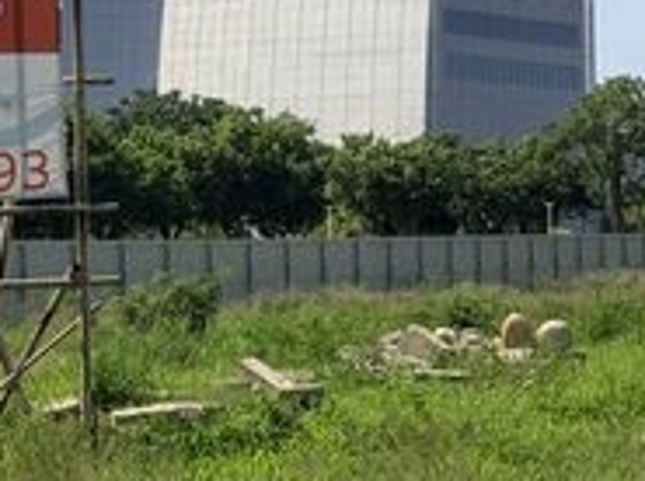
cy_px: -14
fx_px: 2901
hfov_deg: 12.6
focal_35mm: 156
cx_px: 77
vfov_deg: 9.4
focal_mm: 6.76
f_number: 1.78
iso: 64
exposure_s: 1/8772
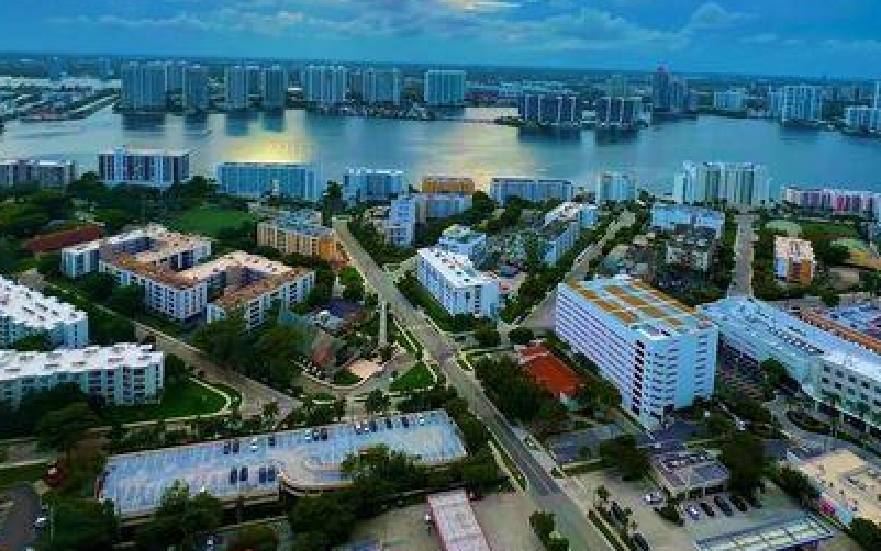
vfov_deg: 51.6
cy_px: 110
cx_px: 428
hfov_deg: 79.6
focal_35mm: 22
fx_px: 528
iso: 32
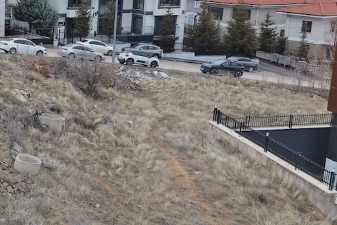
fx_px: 730
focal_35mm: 78
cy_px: 138
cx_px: -55
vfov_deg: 17.5
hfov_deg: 23.9
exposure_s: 1/350
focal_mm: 8.67
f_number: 1.8
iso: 200
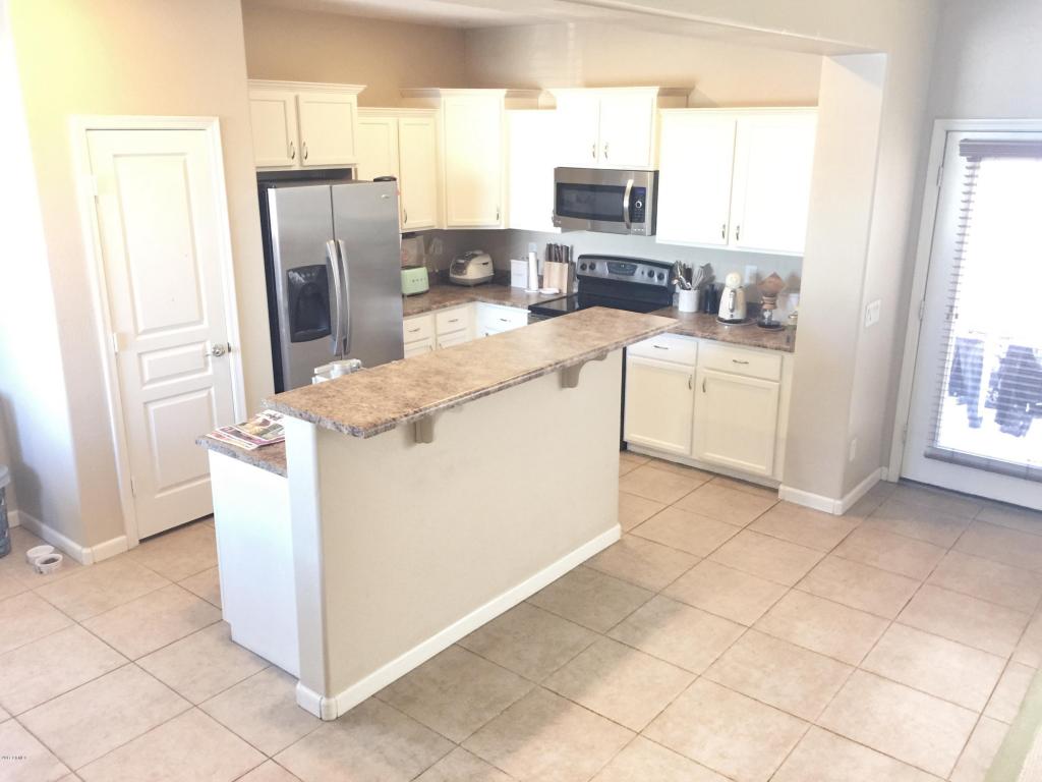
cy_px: 391
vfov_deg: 48.2
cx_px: 521
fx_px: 873
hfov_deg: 61.7
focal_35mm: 29
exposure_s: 1/15
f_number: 2.2
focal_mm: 4.15
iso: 100
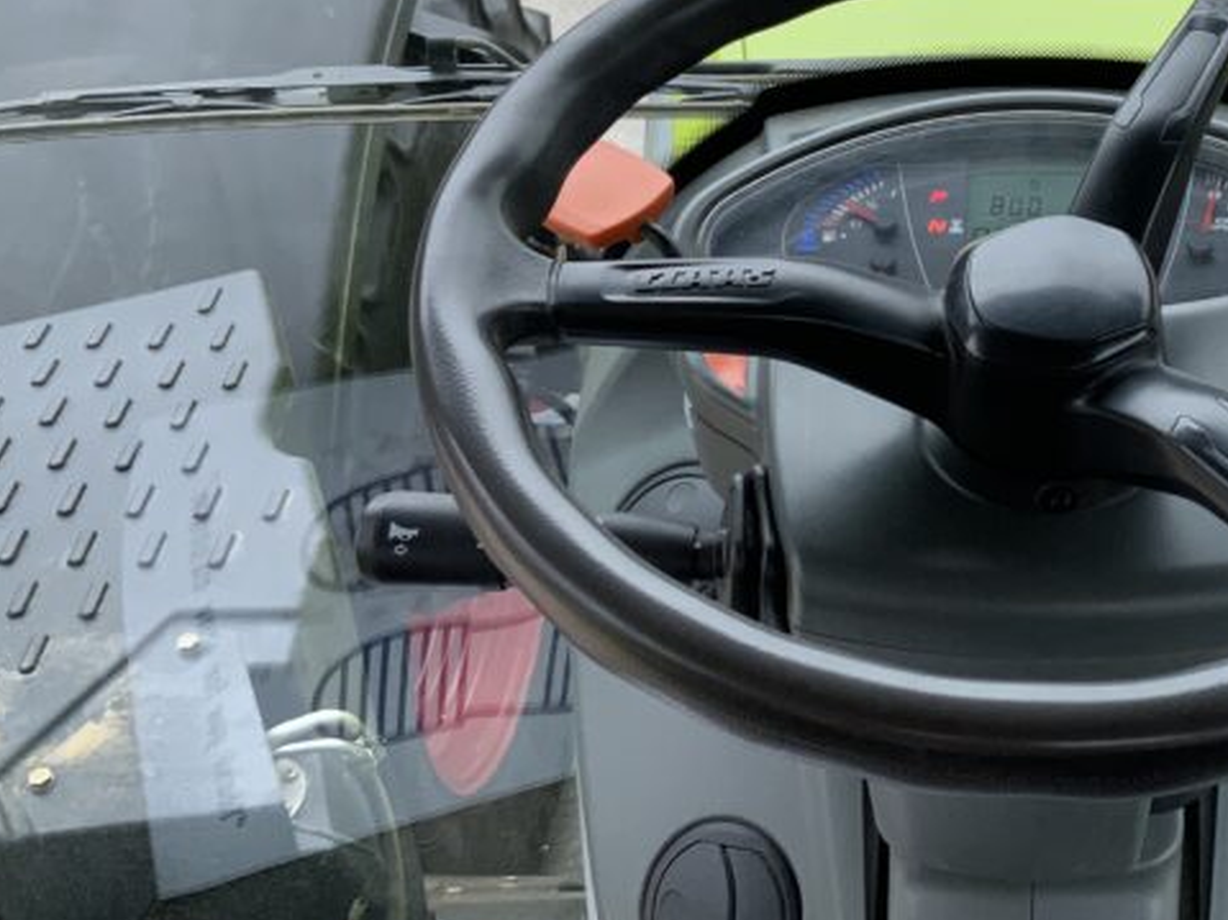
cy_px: 182
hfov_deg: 29.9
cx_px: 1092
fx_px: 2199
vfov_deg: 23.3
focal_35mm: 62
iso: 16
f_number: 1.8
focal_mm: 3
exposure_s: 1/173
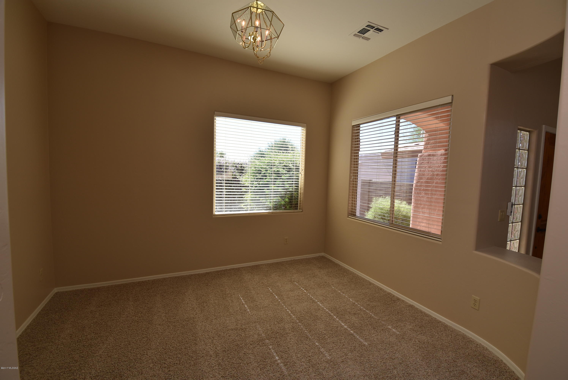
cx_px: 284
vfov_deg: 77.4
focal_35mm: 15
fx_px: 237
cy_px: 190
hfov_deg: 100.3
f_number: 5.6
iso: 100
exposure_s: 1/125
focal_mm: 10
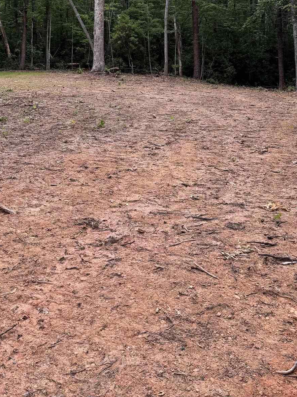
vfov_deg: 38.7
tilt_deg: +1.1
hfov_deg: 30.8
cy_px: 70
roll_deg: -1.3
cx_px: 126
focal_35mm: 47
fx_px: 538
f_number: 1.78
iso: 80
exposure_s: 1/175
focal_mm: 6.76
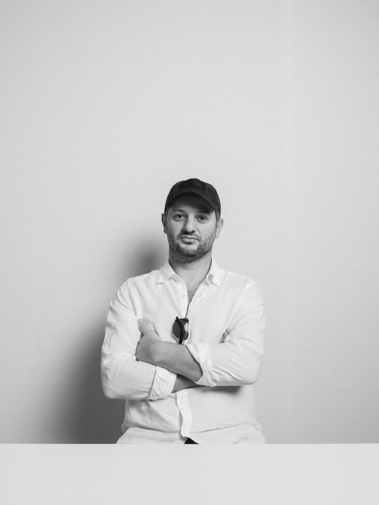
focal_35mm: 35
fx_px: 511
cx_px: 190
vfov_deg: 52.6
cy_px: 252
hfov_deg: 40.7
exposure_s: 1/160
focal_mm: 45
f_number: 10
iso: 200
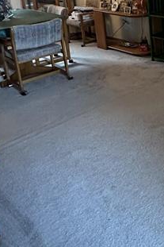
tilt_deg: -9.8
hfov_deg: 24.9
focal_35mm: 45
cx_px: 227
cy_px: 19
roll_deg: +0.9
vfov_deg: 40.0
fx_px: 308
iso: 500
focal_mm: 2.22
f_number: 2.2
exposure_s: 1/60
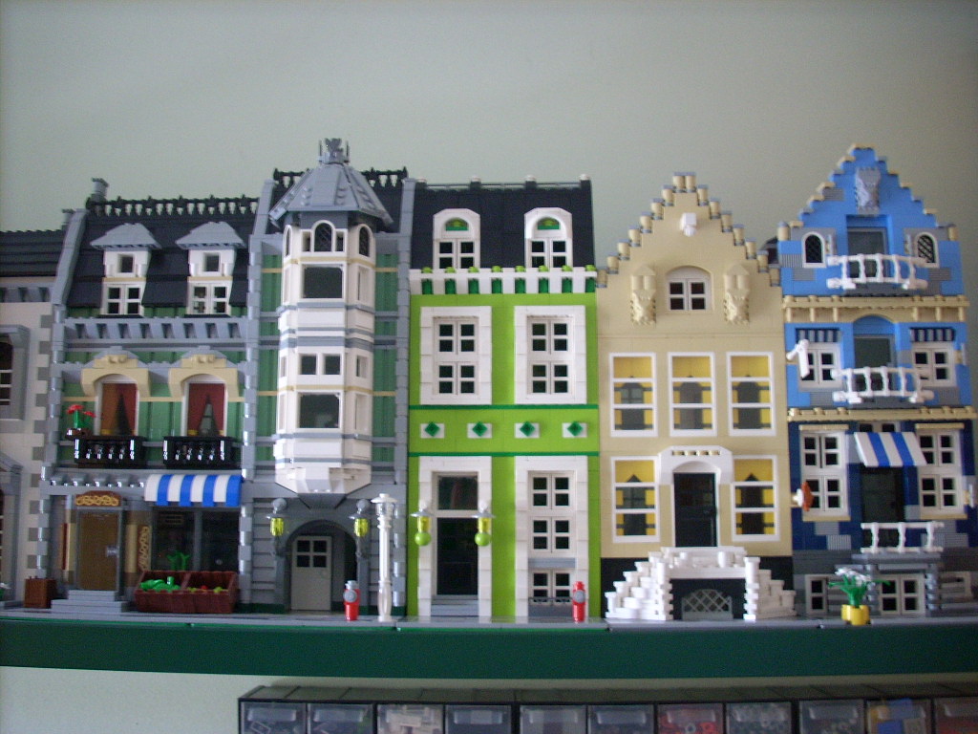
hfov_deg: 50.1
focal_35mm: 37
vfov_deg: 38.7
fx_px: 1045
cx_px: 489
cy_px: 367
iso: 200
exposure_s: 1/7.3
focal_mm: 6.2
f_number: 2.8
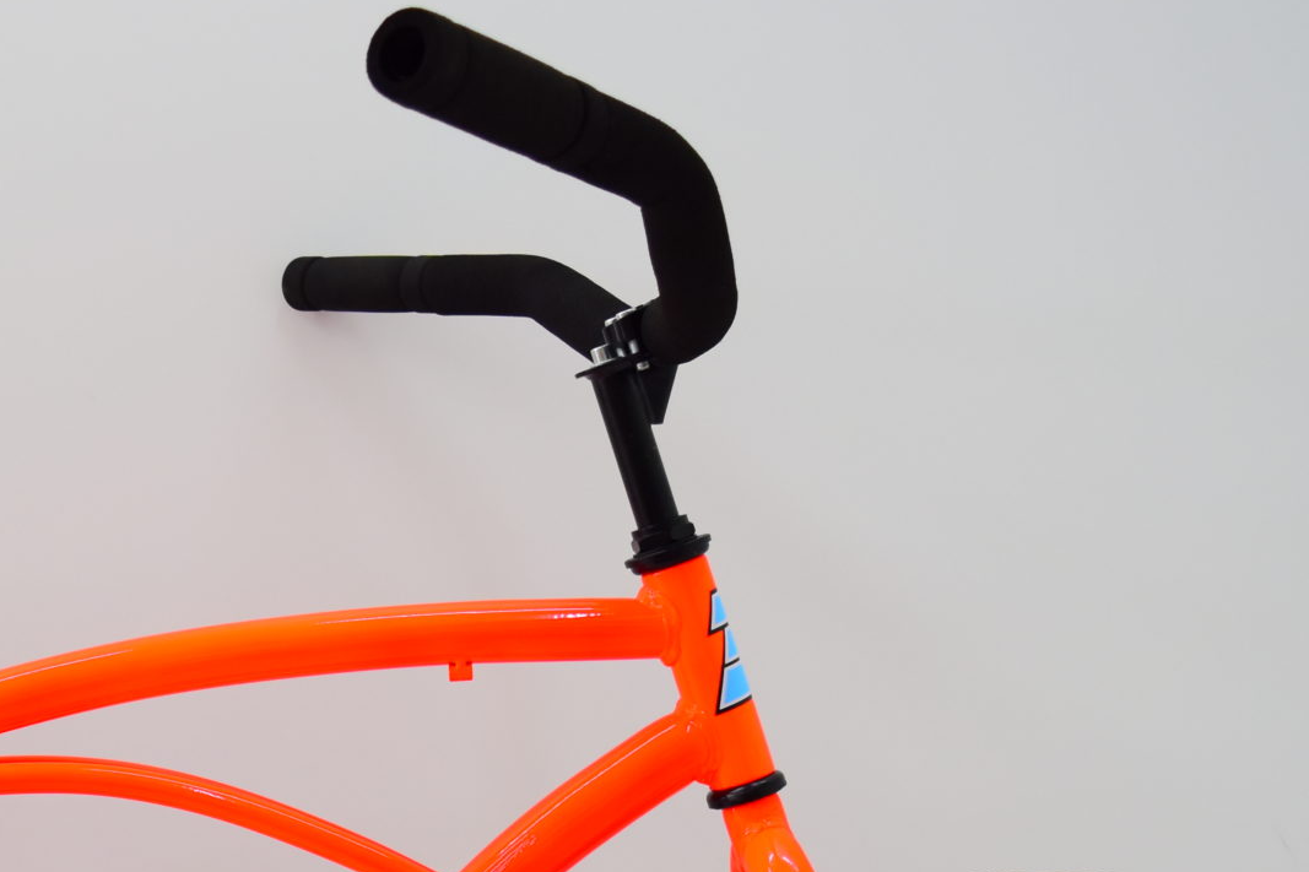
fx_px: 2617
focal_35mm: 72
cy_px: 982
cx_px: 74
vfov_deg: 18.2
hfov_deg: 26.9
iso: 400
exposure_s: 1/100
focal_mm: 20
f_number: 5
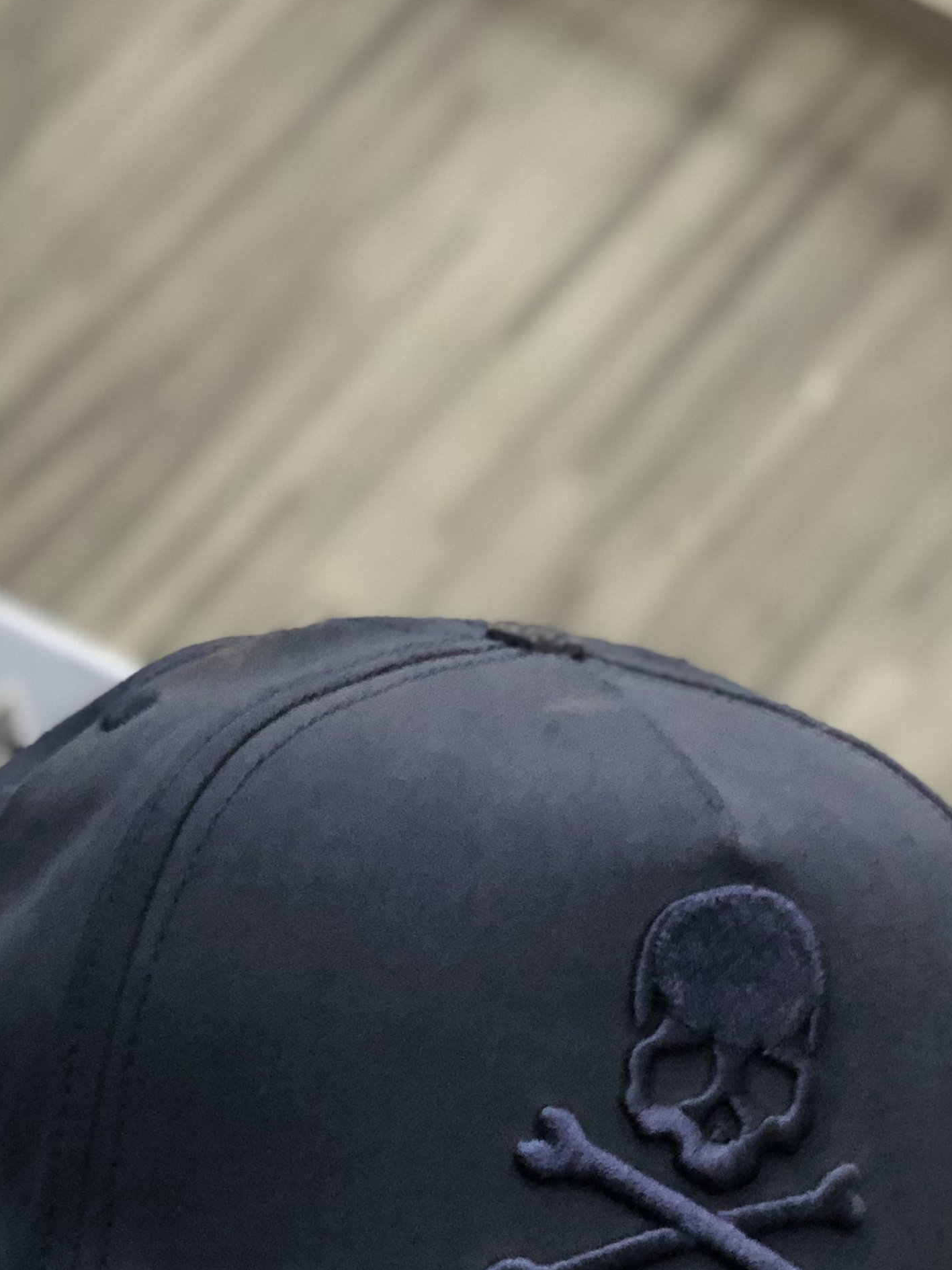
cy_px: 1013
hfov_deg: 13.3
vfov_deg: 17.6
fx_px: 4070
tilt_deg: -58.2
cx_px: 369
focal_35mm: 111
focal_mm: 6
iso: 160
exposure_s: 1/17
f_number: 2.4
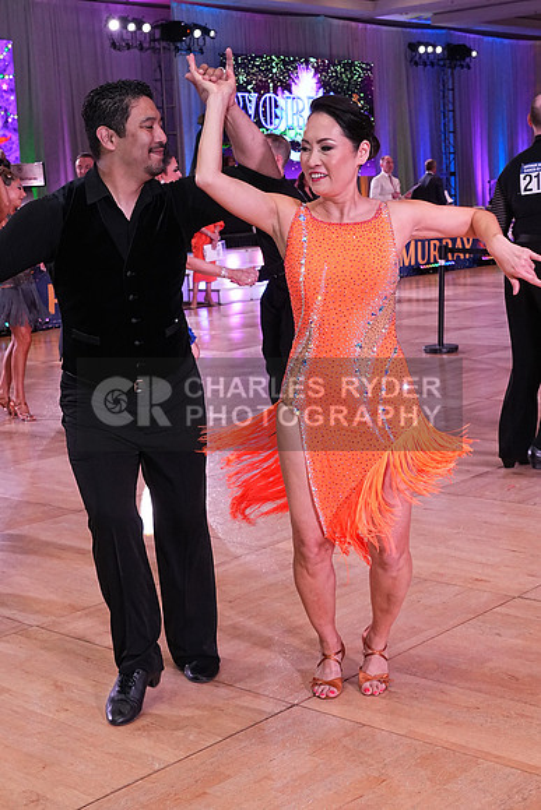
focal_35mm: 54
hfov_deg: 25.1
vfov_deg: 36.9
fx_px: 1216
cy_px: 405
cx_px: 270
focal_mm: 36
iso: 2500
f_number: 8
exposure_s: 1/250
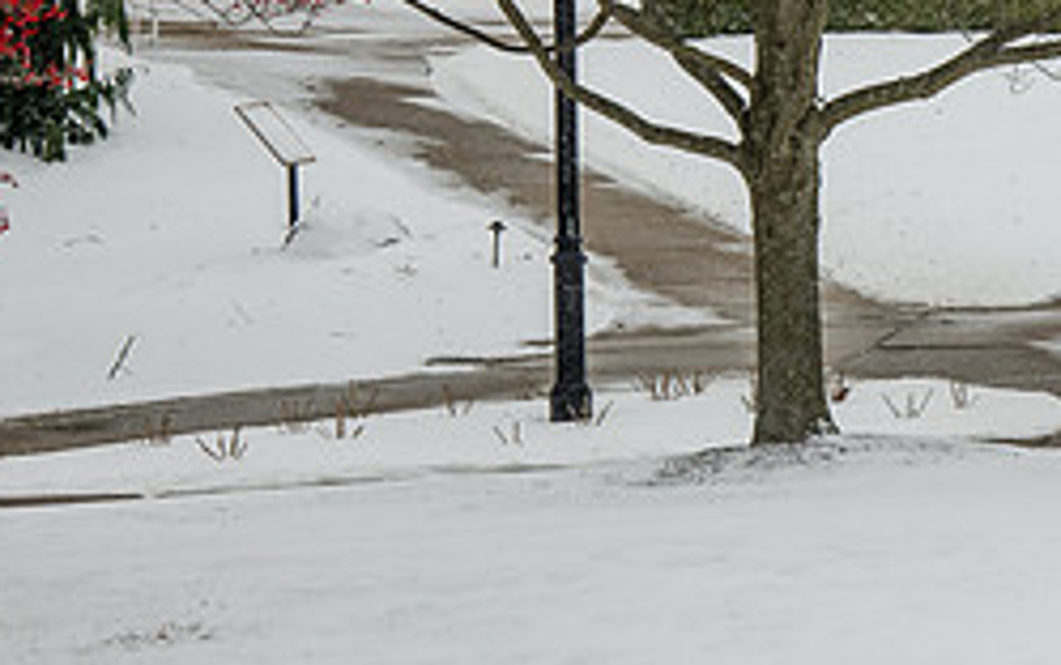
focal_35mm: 275
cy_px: 271
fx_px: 7957
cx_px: 1074
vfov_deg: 4.8
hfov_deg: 7.6
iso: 400
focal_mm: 116
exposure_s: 1/200
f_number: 7.1
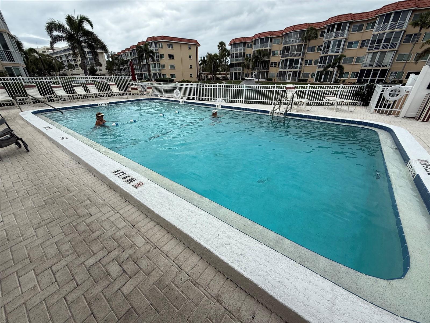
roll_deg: +0.4
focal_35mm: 14
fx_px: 174
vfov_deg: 85.7
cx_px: 215
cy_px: 162
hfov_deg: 102.1
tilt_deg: -25.7
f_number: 2.2
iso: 50
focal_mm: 2.22
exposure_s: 1/2320
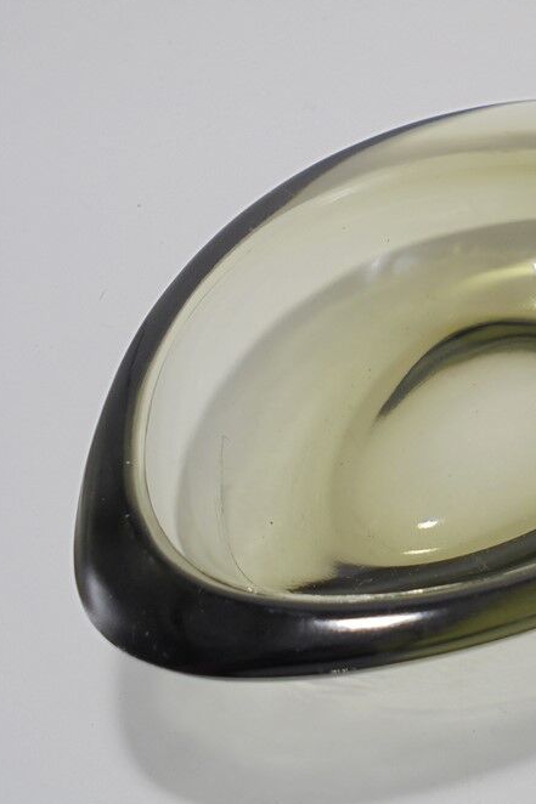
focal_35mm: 41
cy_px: 401
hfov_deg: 31.5
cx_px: 451
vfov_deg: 47.4
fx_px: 916
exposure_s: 1/30
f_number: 3.7
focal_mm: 5.3
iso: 100
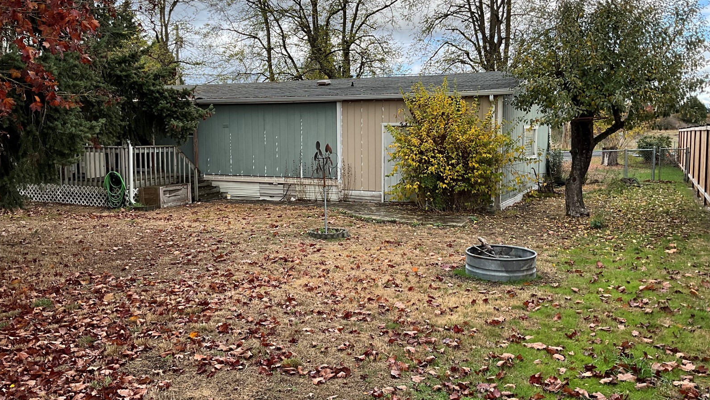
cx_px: 358
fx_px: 602
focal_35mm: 32
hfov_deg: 61.0
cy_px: 180
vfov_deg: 36.7
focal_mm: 3
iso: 25
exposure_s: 1/425
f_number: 1.8
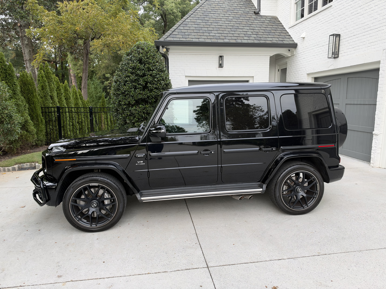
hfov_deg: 71.6
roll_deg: -0.8
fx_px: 268
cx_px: 193
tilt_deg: -5.8
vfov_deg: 56.8
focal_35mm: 24
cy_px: 144
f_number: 1.8
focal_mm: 6.93
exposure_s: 1/455
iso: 64
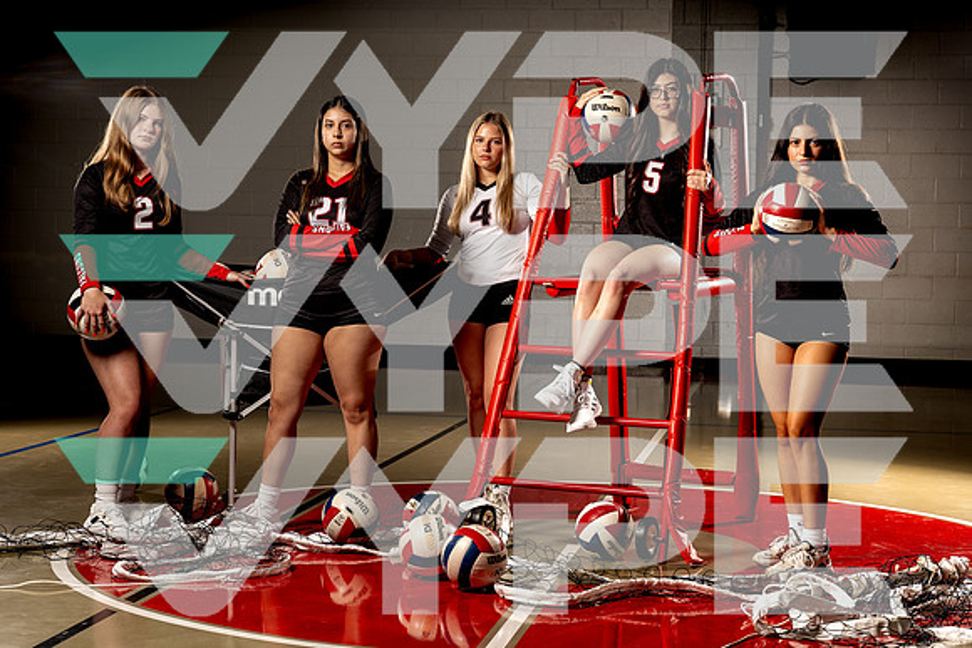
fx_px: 1807
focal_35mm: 67
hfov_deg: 30.1
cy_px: 300
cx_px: 516
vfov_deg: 20.3
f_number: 6.3
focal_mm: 59
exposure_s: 1/250
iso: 100
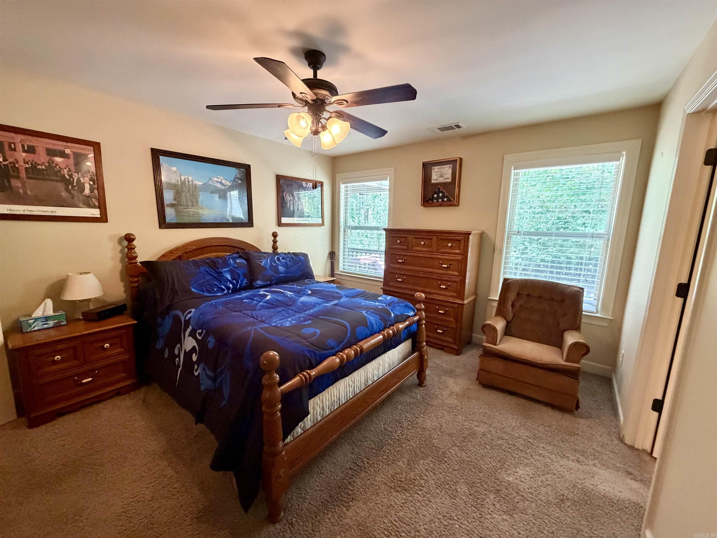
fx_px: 290
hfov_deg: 102.1
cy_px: 269
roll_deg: -1.9
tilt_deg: -8.8
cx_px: 358
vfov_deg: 85.7
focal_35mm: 14
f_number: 2.2
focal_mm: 2.22
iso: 500
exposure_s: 1/60
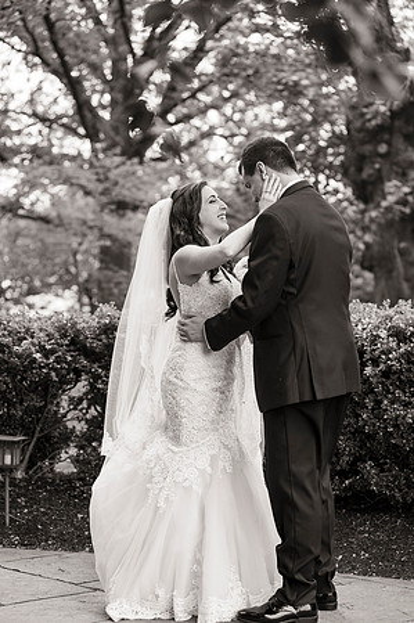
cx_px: 207
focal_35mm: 80
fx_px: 1383
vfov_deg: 25.4
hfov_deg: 17.0
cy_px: 312
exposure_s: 1/320
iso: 200
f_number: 3.5
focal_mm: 80
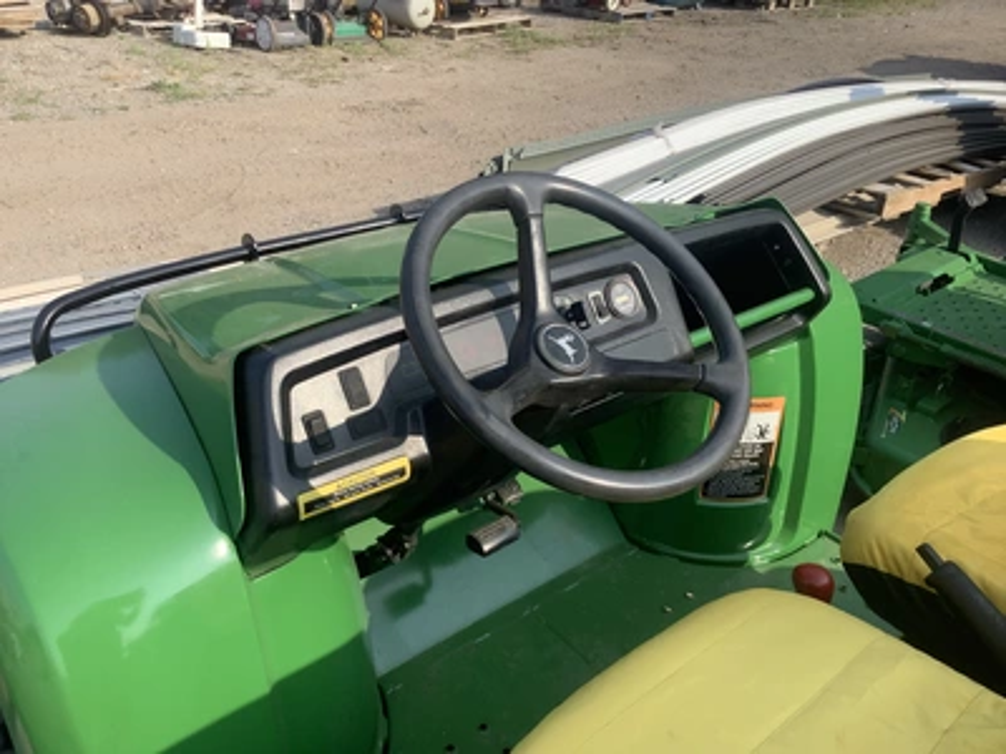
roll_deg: -2.3
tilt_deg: -30.4
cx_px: 503
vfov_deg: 45.4
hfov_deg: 58.4
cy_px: 377
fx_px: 901
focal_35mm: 31
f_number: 2.4
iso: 25
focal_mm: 3.3
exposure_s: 1/641
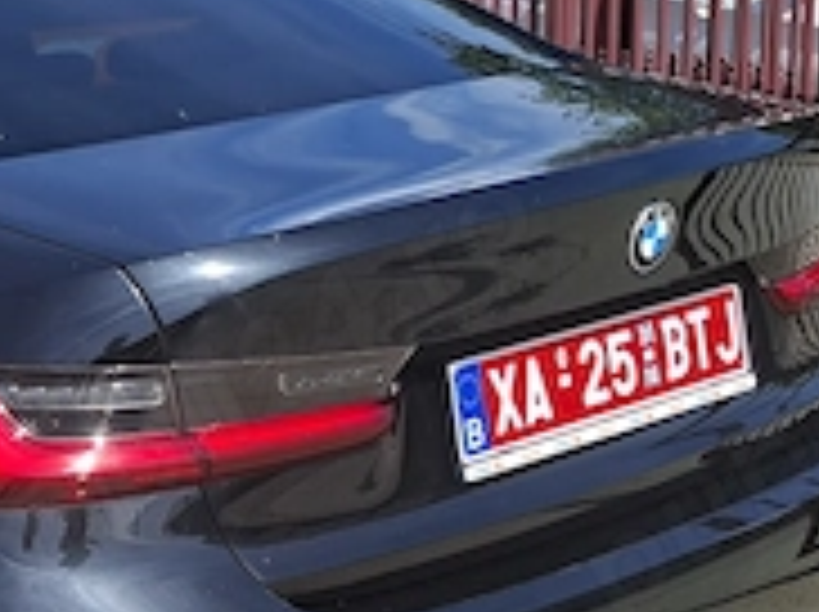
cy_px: 446
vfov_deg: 19.2
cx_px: -76
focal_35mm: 76
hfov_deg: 24.1
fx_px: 1796
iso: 50
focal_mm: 5.54
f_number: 1.8
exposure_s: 1/1383
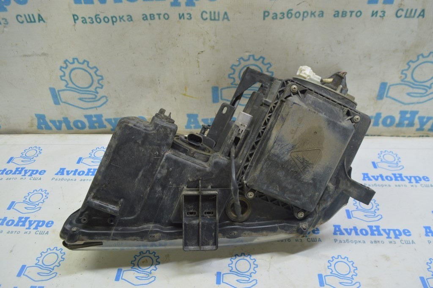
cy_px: 144
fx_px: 361
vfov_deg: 43.5
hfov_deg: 62.0
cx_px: 216
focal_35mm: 30
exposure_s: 1/20
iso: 400
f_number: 5.6
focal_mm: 20
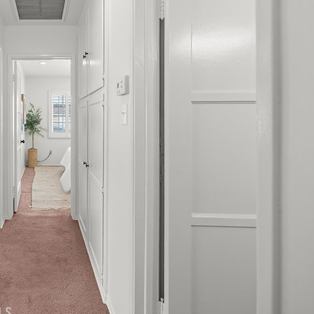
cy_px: 122
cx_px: 44
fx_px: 216
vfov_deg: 71.2
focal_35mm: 21
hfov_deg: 62.9
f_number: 4.5
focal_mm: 13
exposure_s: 1/30
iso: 1250
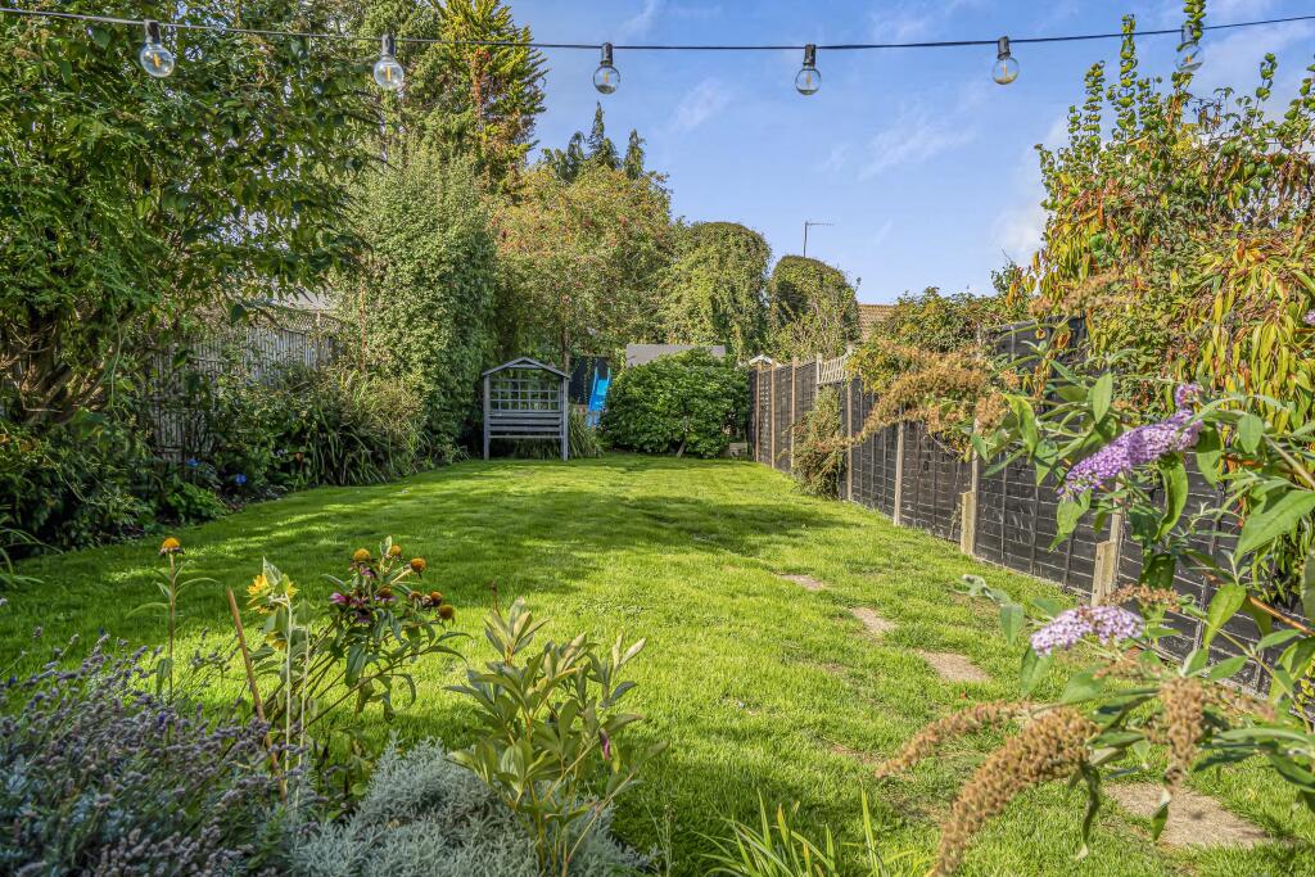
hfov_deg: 71.5
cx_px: 658
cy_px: 438
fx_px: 913
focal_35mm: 25
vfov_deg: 51.3
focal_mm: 25
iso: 100
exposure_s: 1/800
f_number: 11
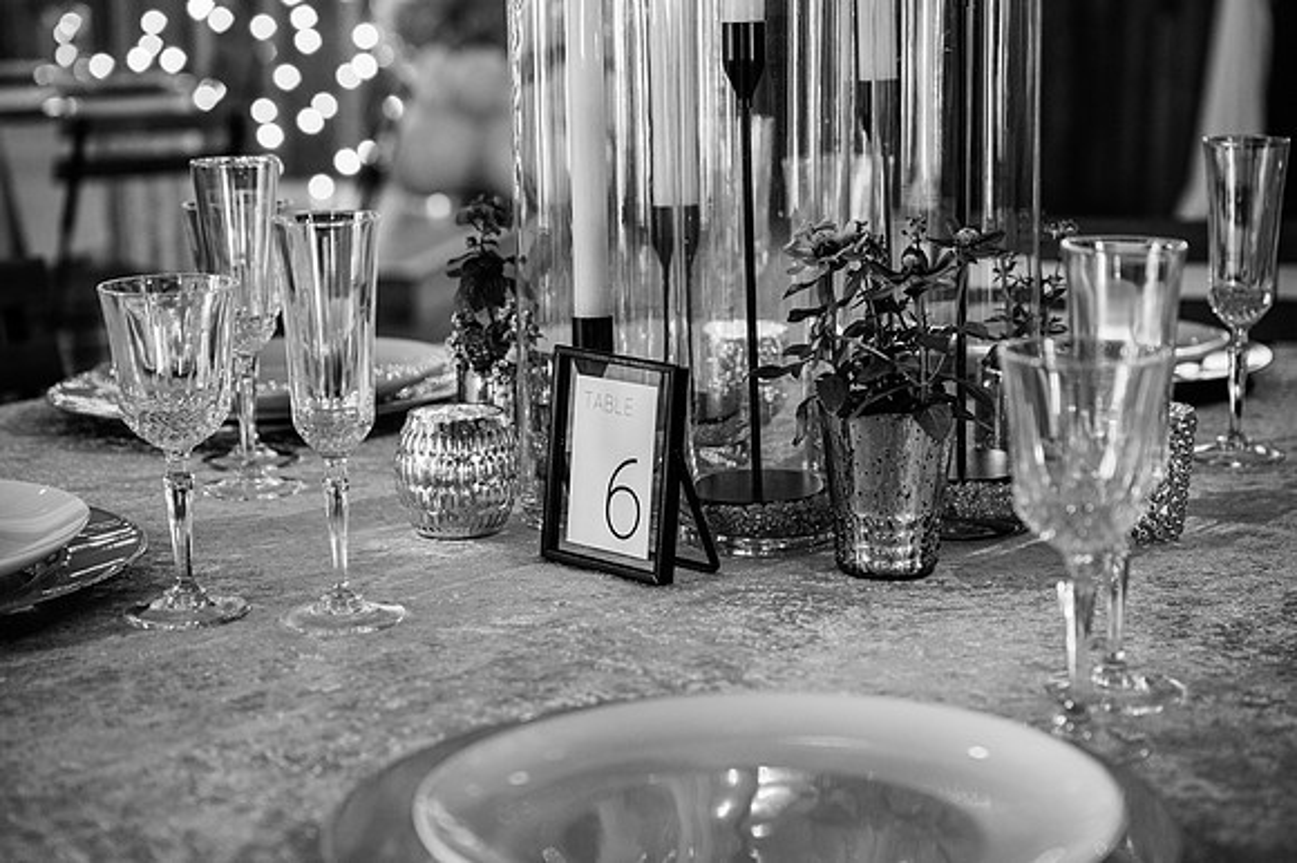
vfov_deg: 19.0
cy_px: 432
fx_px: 2580
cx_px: 648
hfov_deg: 28.2
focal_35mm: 72
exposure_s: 1/200
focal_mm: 70
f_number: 4.5
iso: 320
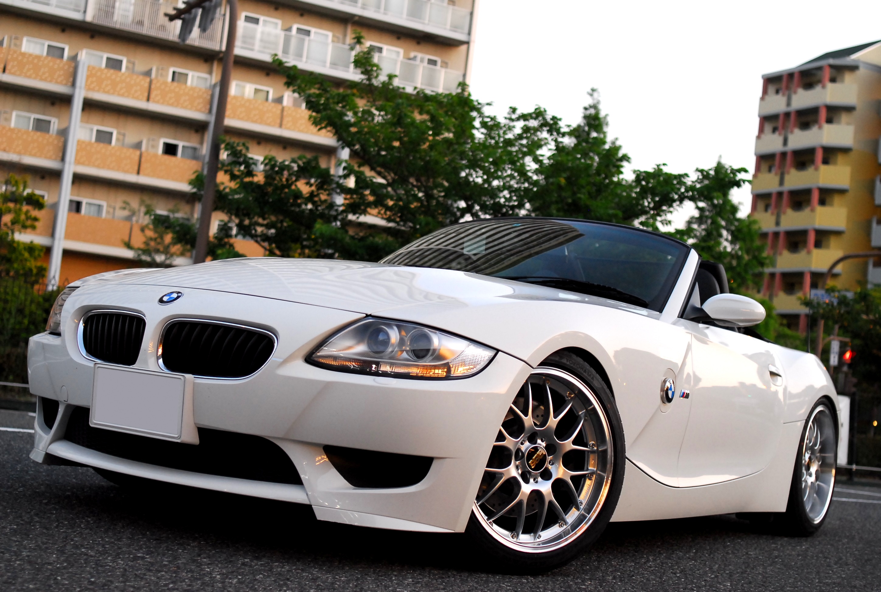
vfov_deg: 25.9
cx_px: 440
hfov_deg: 37.8
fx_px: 1287
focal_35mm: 52
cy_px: 296
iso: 640
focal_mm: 35
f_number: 2.8
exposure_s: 1/160
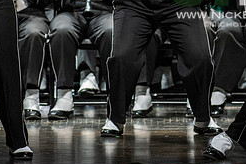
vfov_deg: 1.9
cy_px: -21
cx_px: 245
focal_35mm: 707
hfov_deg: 2.9
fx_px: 4831
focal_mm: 300
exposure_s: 1/400
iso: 5000
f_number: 5.6
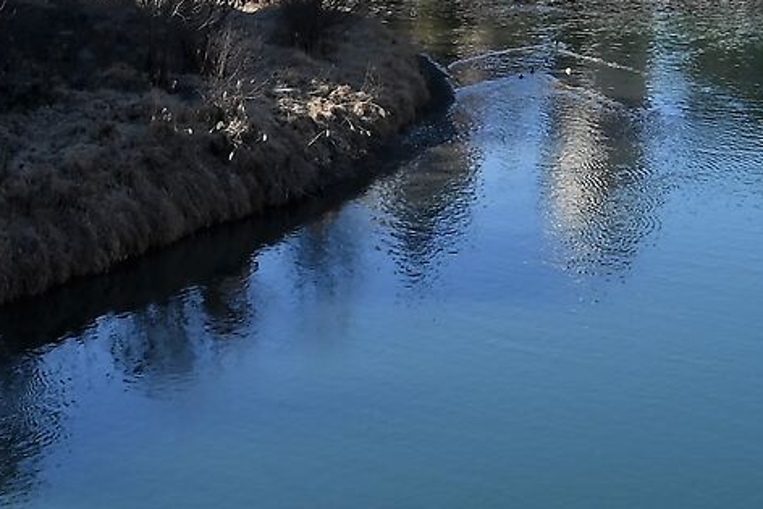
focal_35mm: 122
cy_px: -291
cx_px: 912
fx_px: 2586
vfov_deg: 10.8
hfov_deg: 16.1
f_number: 22
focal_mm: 24
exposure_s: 1/10
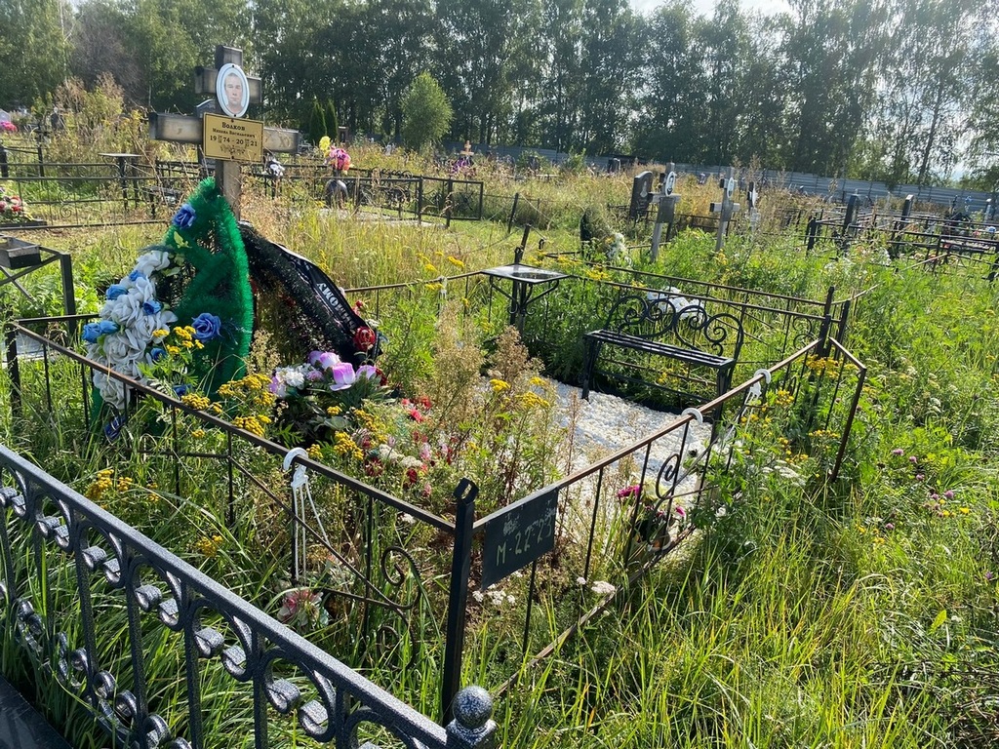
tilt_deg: -17.6
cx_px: 500
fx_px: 750
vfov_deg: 53.1
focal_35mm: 26
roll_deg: -0.3
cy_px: 374
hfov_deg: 67.3
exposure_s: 1/1300
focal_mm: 4.25
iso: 32
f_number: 1.8
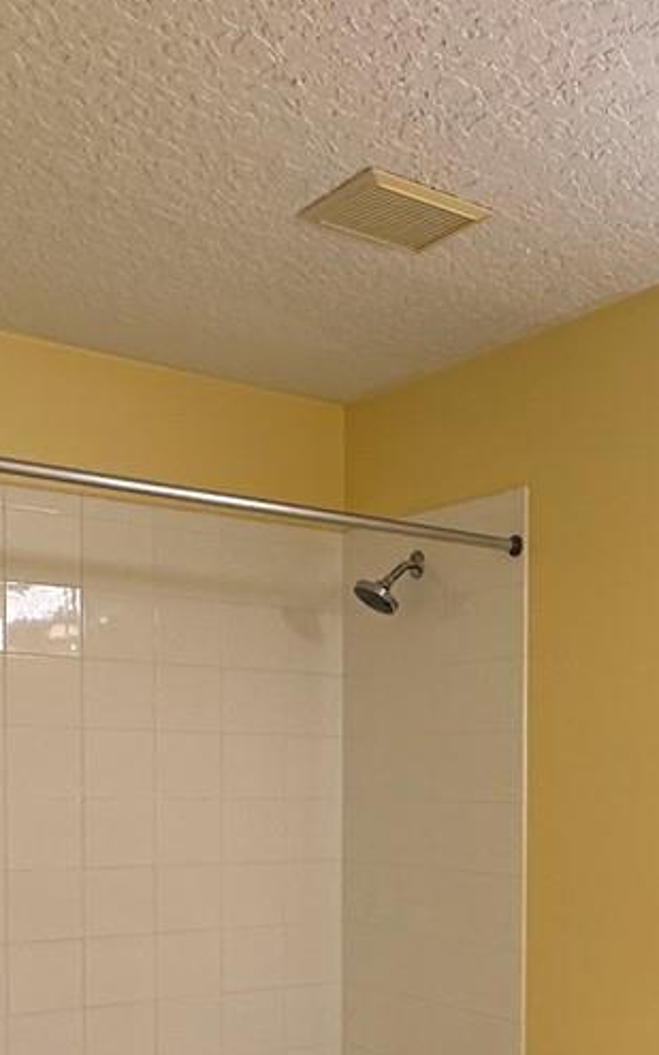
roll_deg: -0.6
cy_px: 821
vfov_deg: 40.4
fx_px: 1381
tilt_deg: -1.4
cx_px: 766
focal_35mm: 48
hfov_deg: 24.6
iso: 64
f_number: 2.2
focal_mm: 2.22
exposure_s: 1/120
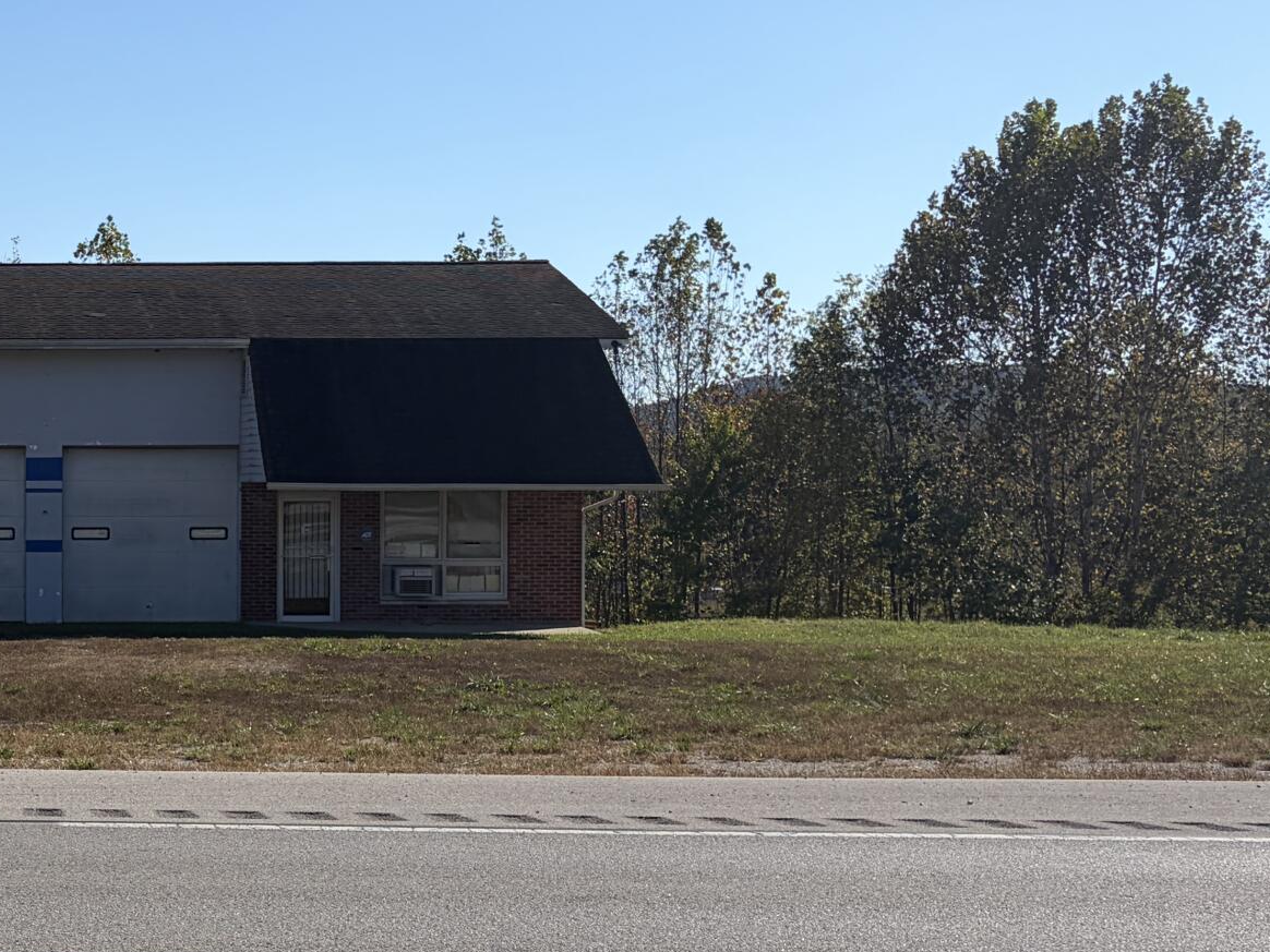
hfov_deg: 26.9
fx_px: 2458
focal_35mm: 67
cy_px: 545
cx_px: -83
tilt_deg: -1.1
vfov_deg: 21.9
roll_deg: +0.7
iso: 64
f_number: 1.6
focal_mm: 5.96
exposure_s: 1/6993
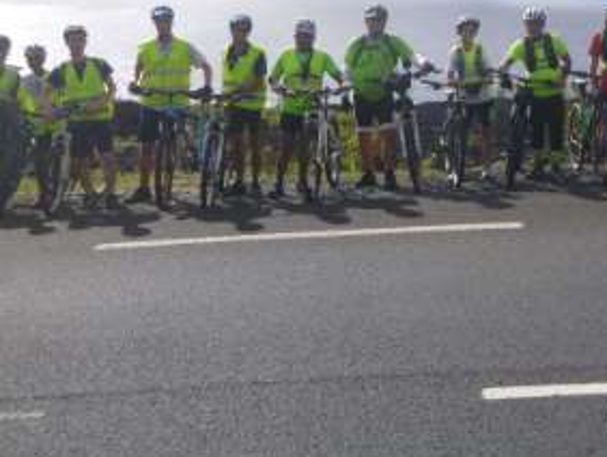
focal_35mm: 56
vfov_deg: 25.9
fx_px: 983
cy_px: 122
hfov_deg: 33.2
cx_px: 497
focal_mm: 5.5
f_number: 4.2
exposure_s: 1/640
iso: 100
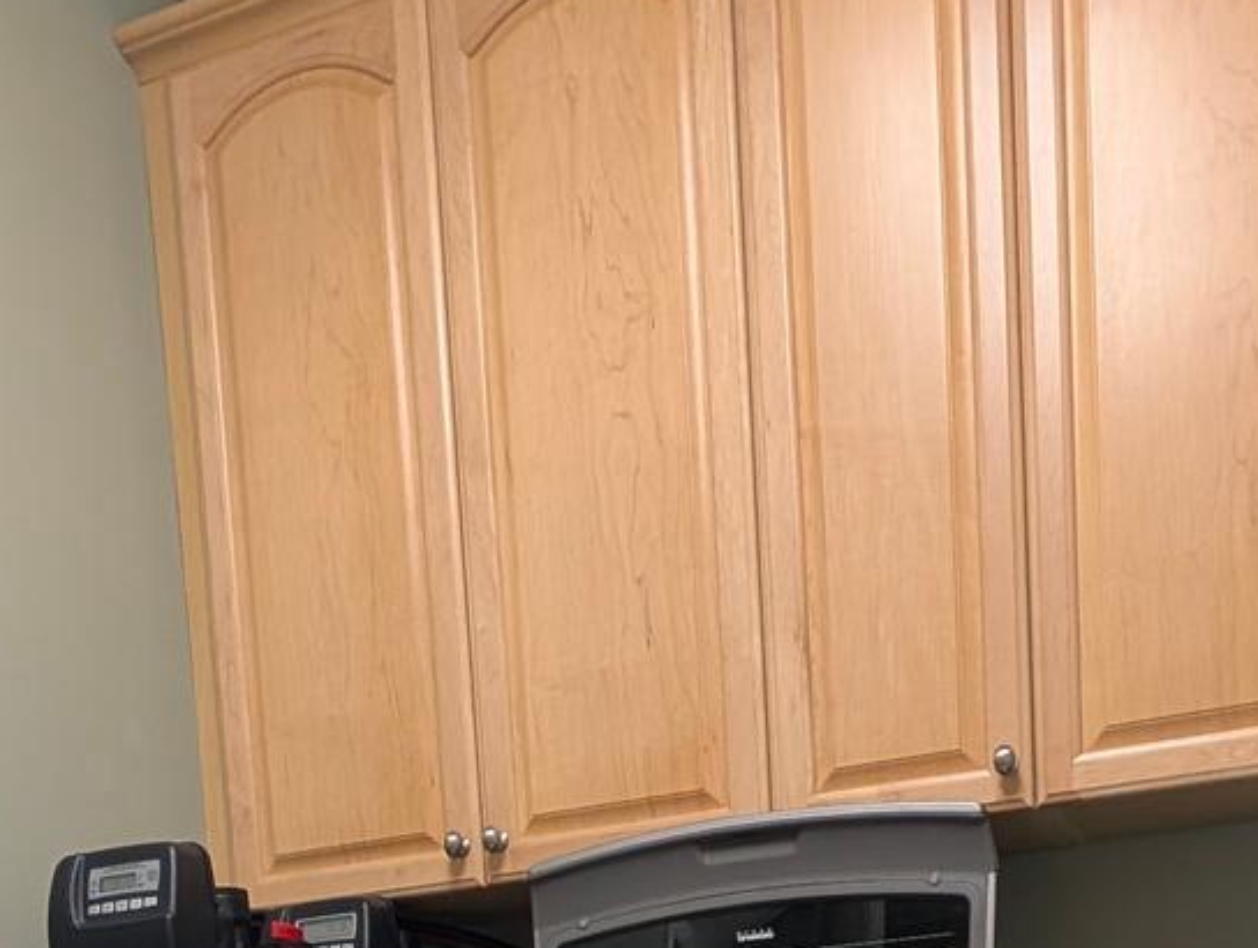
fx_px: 1638
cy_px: 1420
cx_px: 557
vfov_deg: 24.9
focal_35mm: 45
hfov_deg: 41.9
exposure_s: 1/60
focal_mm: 2.02
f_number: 1.7
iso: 117
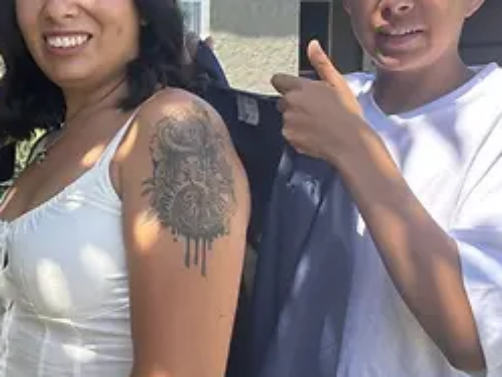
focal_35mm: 47
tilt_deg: -4.9
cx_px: 119
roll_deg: +0.3
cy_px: 147
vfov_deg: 30.8
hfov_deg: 39.2
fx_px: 682
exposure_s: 1/520
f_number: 1.6
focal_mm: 5.96
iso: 50
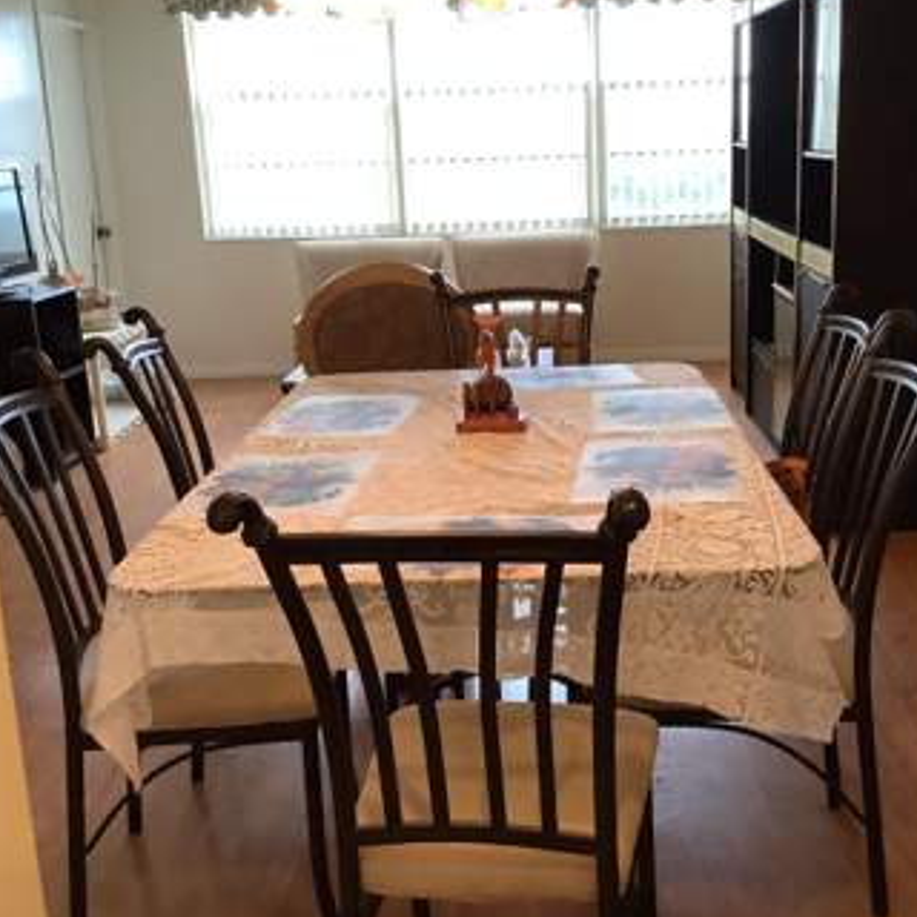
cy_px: 434
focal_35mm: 41
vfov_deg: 40.9
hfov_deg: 40.8
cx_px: 542
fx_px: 1229
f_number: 2.4
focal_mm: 3.3
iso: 200
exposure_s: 1/60
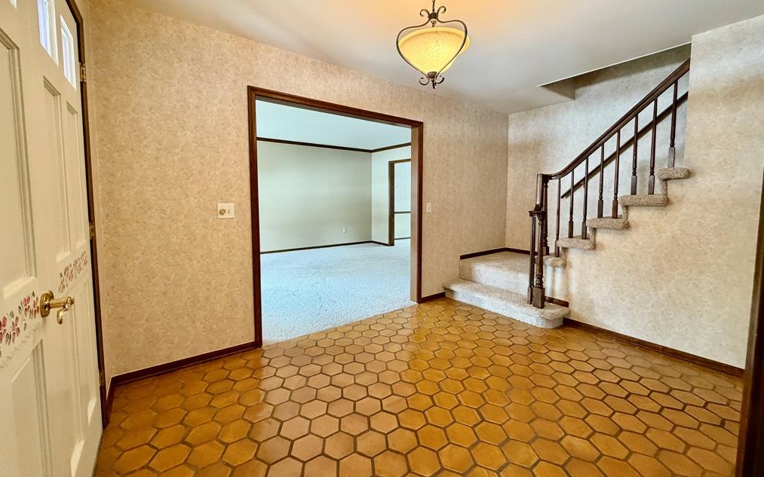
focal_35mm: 15
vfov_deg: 74.7
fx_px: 312
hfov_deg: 101.5
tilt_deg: -4.7
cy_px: 220
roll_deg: +0.3
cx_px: 382
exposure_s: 1/60
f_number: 2.2
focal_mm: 2.22
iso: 400
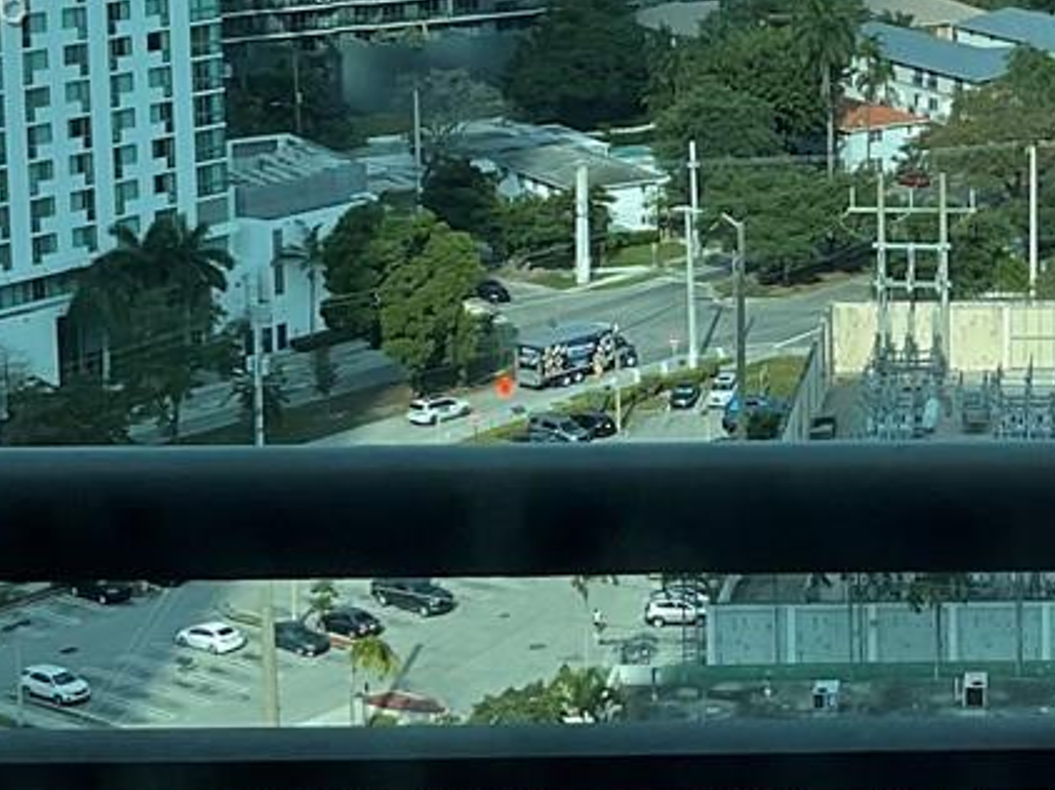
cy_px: 8
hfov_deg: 17.1
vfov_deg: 13.3
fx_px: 3351
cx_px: 1250
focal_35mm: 110
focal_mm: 3
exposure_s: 1/1250
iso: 16
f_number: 1.8
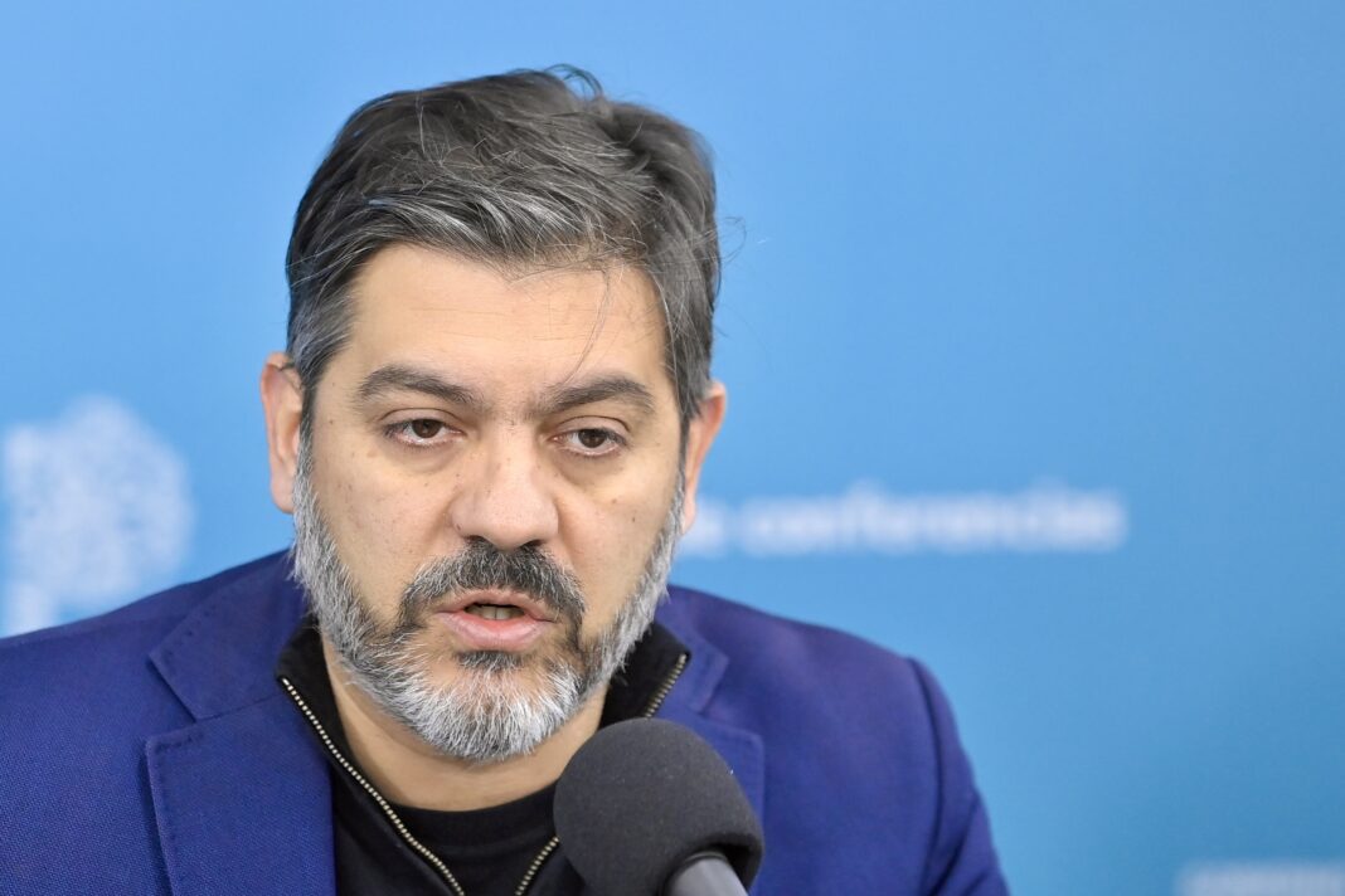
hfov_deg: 10.3
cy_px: 448
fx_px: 7472
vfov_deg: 6.9
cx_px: 672
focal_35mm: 200
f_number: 3.5
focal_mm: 200
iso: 3200
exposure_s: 1/400
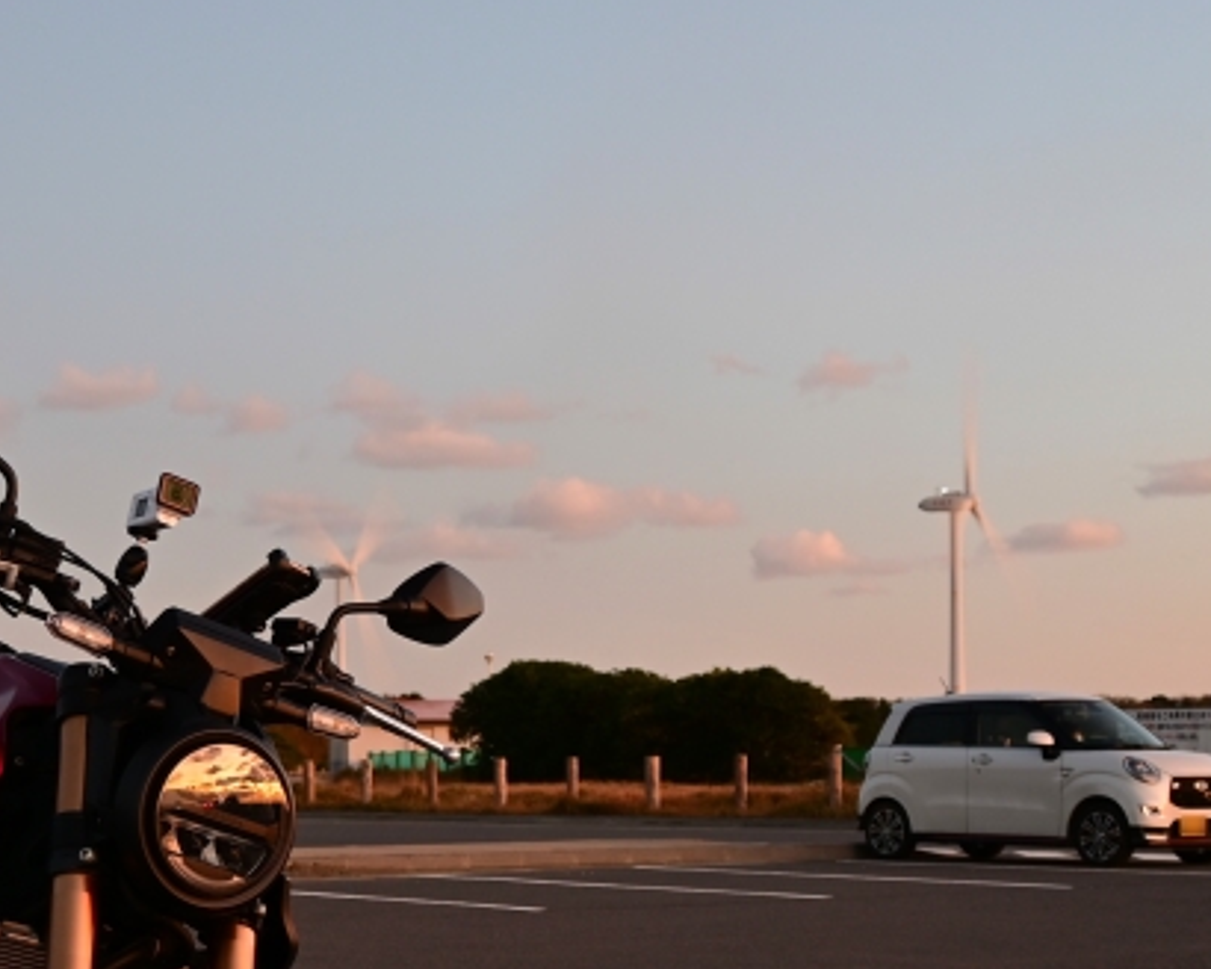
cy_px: 737
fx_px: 2586
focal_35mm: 72
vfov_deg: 21.0
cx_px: 310
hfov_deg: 26.0
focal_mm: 21
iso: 160
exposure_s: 1/2.5
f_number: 4
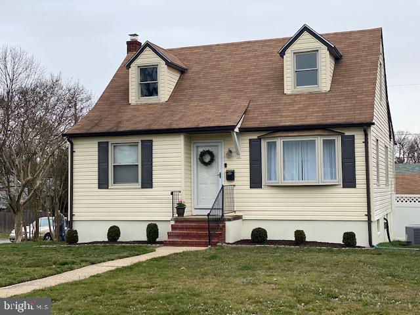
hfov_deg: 36.8
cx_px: 210
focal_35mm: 52
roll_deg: +0.2
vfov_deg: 28.0
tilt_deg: +0.6
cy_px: 158
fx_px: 631
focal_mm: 6
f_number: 2
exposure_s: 1/304
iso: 20
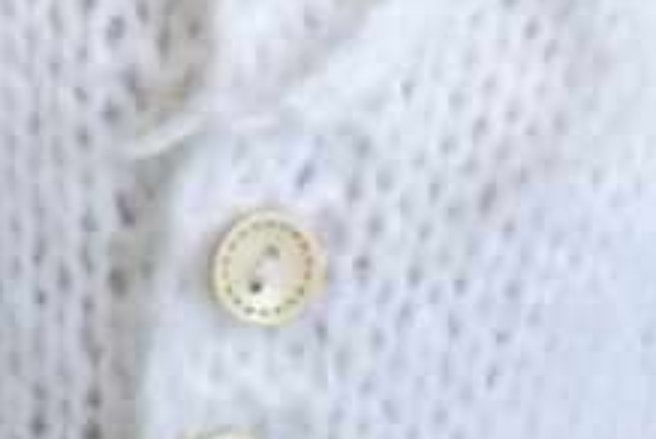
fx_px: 3157
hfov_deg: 11.9
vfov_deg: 7.4
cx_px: 218
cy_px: -610
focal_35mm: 173
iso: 800
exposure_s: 1/200
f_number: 2.8
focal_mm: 35
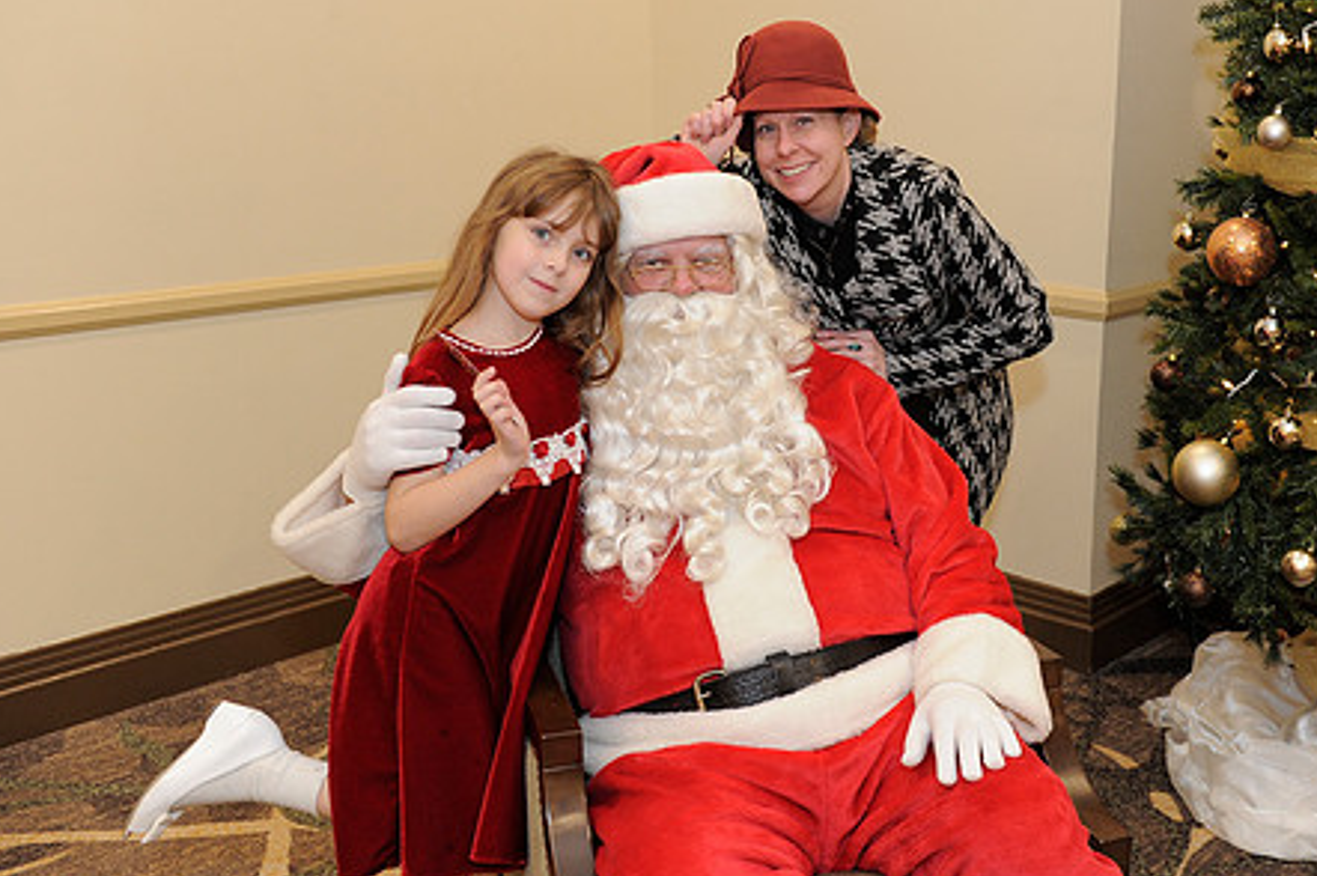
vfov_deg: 31.8
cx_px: 840
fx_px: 1535
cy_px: 352
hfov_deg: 45.9
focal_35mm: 42
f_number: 4
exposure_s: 1/100
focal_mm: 32
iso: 1600
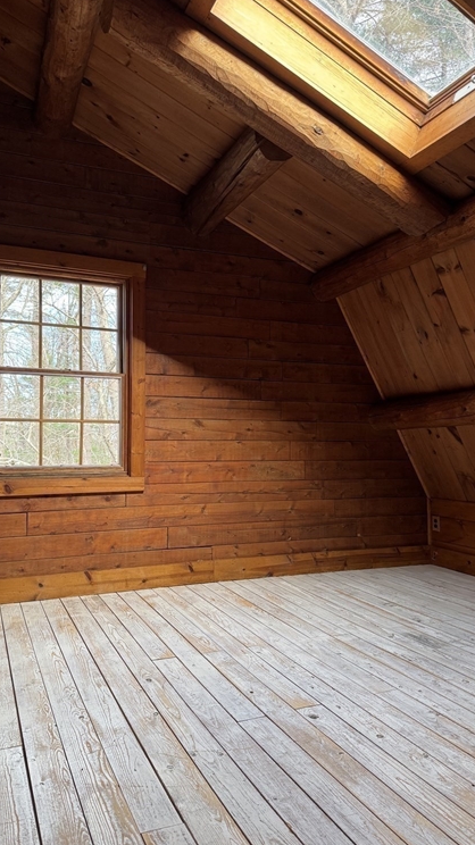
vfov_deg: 69.9
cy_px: 421
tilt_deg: +2.0
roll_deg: -0.1
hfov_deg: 42.8
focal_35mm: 27
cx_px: 224
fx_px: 605
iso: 160
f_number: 1.78
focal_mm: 6.76
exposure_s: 1/121
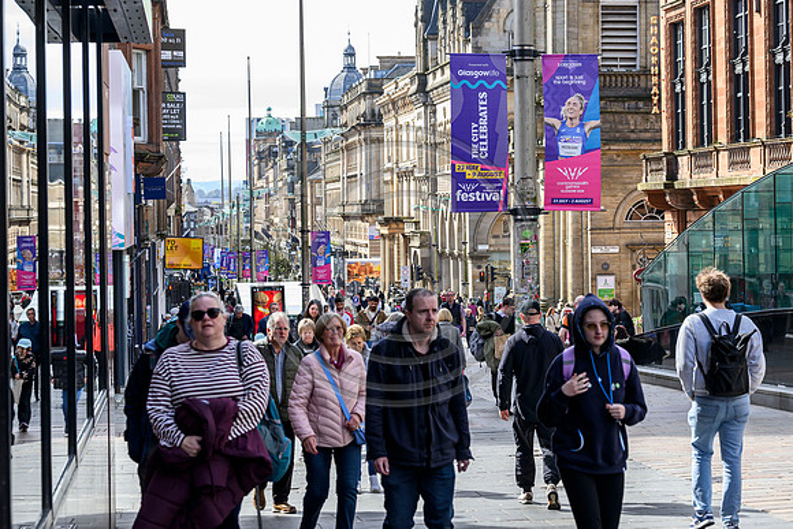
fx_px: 1859
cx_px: 478
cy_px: 210
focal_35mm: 84
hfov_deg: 24.0
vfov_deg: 16.2
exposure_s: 1/640
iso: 500
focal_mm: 70
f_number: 5
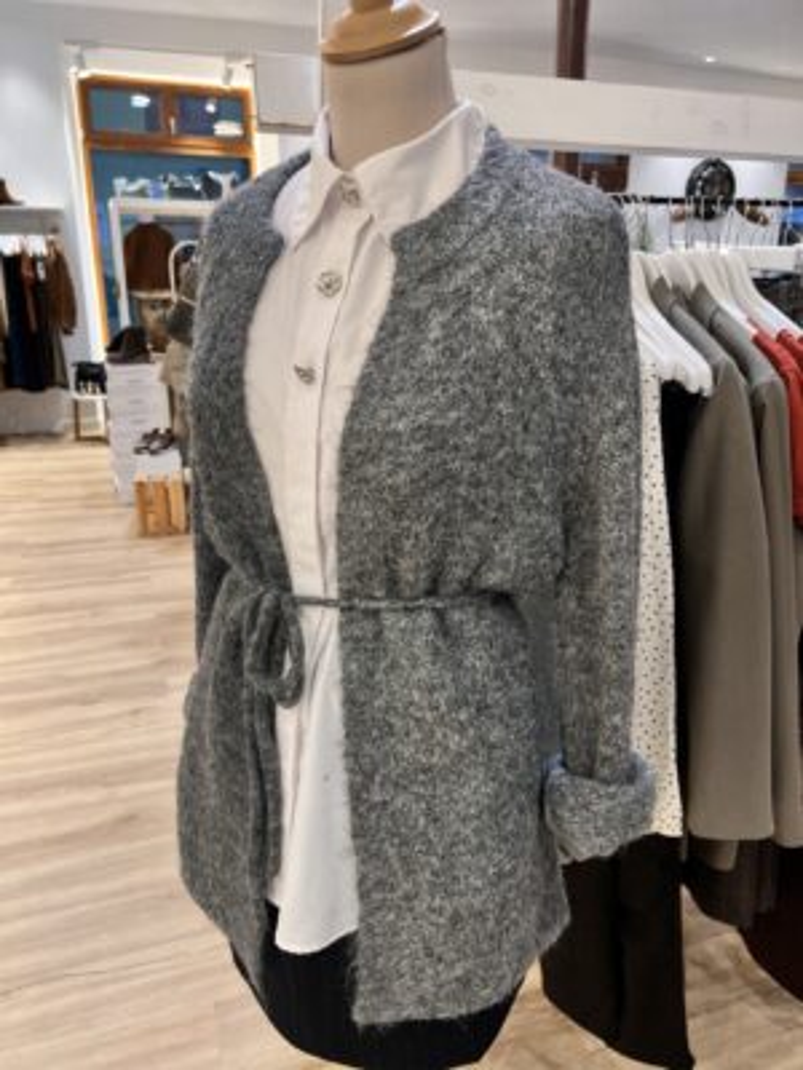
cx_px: 402
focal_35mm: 26
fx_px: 804
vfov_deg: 67.3
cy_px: 535
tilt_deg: -16.0
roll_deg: +0.7
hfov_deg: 53.1
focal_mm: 5.7
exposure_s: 1/100
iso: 80
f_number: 1.5
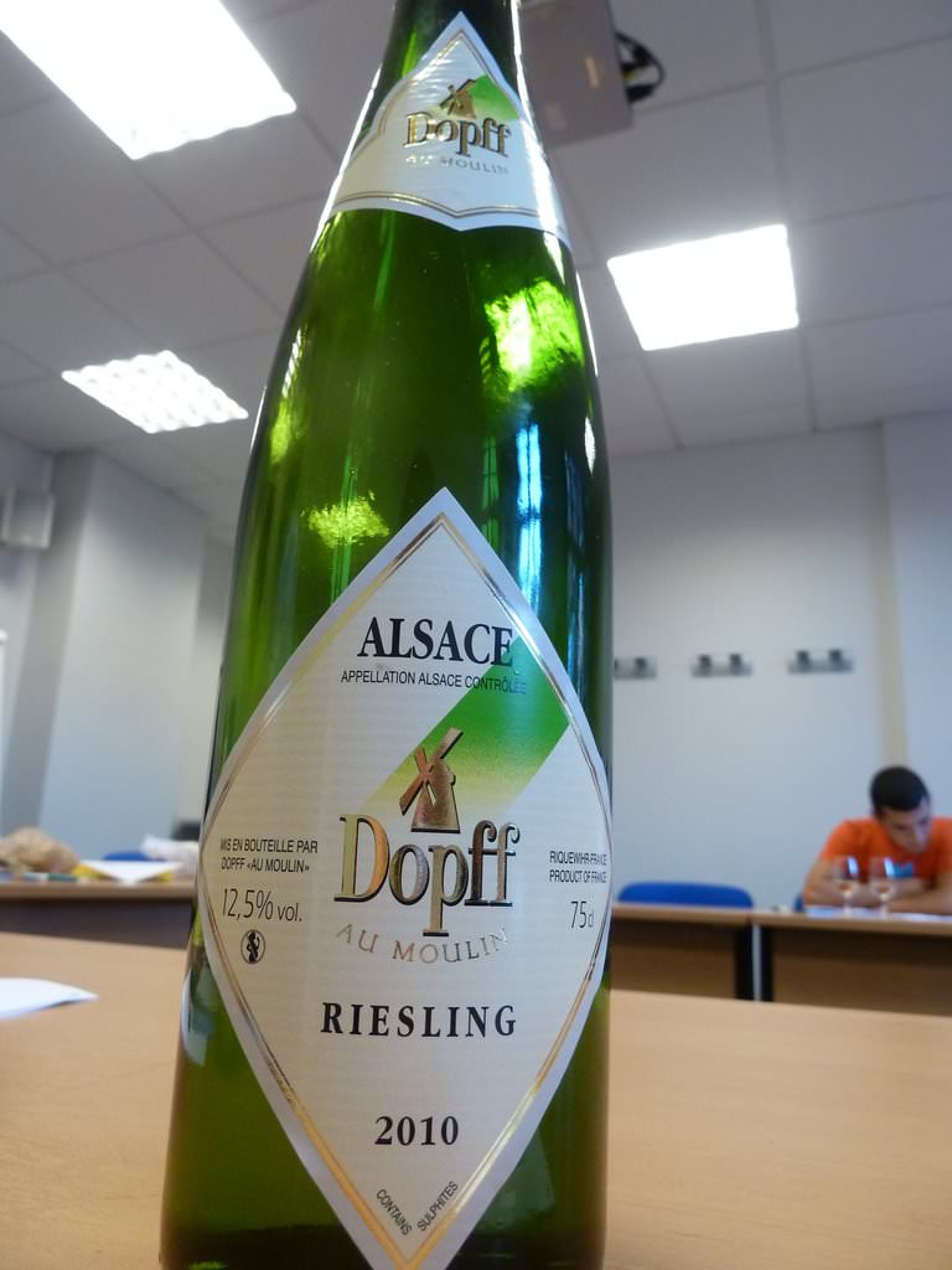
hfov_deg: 54.9
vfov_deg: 69.4
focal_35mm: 25
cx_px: 476
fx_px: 917
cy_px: 635
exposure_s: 1/30
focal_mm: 4.1
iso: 250
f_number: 3.3
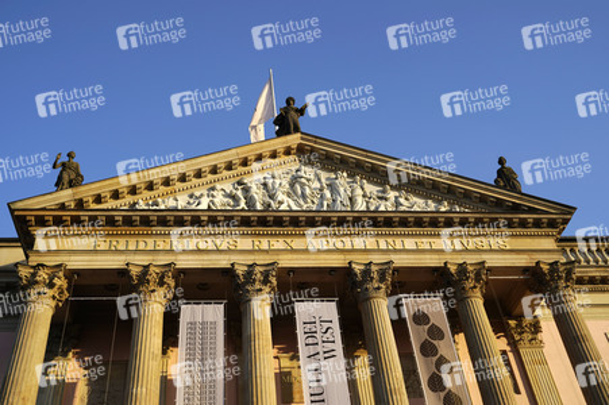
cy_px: 202
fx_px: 642
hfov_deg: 50.7
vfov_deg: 35.0
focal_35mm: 38
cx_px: 304
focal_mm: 38
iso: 100
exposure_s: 1/500
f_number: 5.6
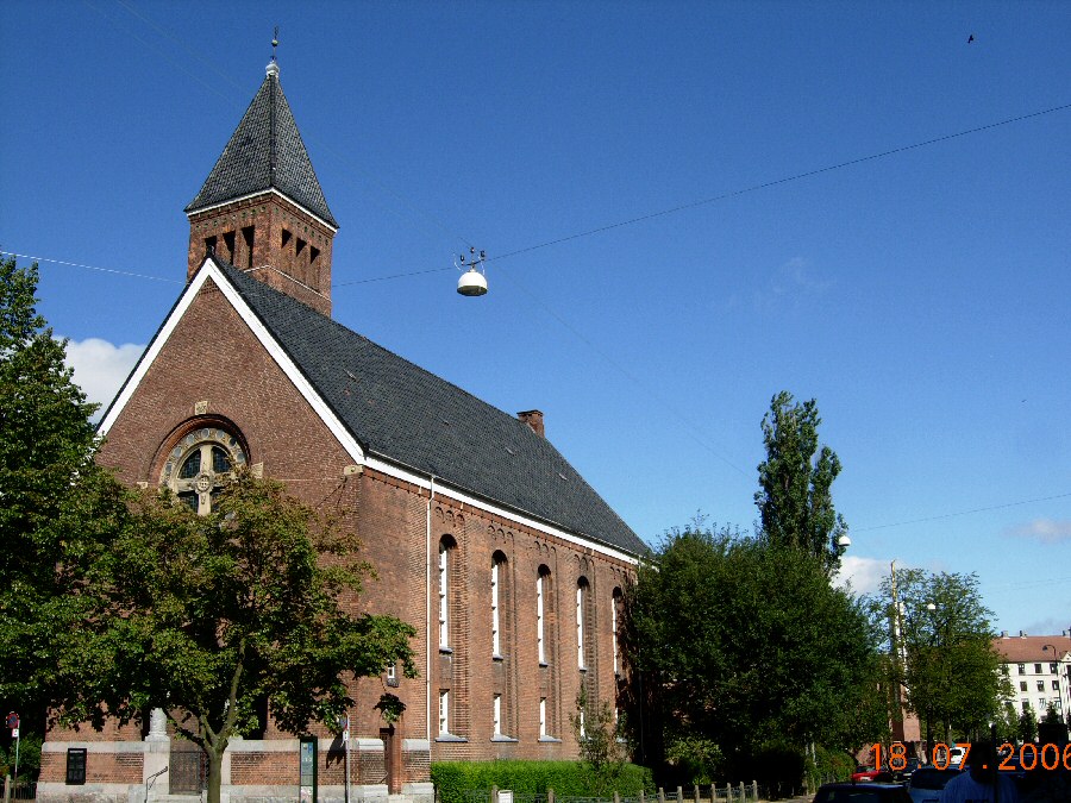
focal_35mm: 36
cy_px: 402
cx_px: 536
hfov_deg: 51.4
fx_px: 1114
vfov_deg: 39.7
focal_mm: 7.5
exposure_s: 1/304
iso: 50
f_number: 6.1
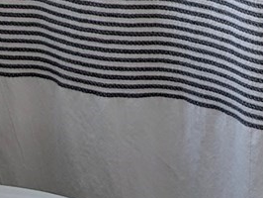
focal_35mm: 184
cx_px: 37
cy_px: -351
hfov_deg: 10.7
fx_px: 1399
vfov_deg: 7.3
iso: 23
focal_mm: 6.9
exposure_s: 1/147
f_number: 1.68
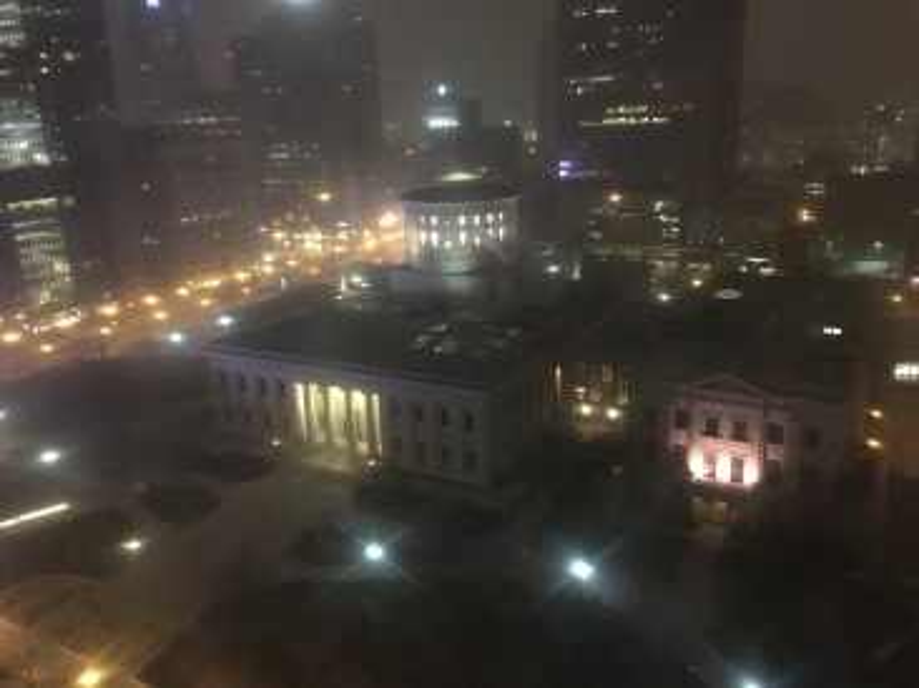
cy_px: 344
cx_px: 460
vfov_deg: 48.2
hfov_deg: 61.7
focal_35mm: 29
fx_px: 769
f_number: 2.2
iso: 1000
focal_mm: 4.15
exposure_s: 1/15
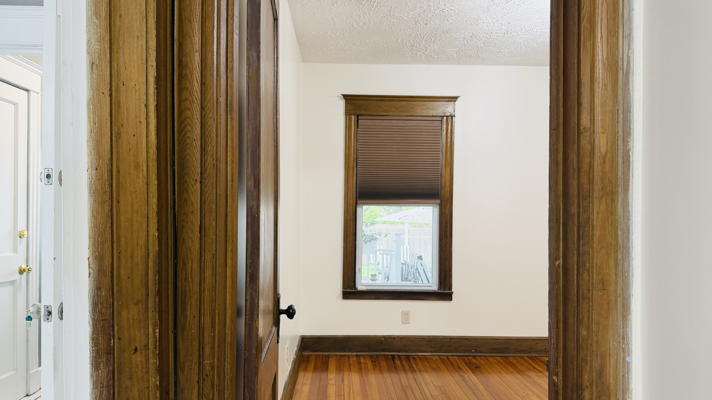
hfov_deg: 69.9
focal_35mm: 27
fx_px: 510
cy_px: 223
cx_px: 353
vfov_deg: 42.8
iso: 160
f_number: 1.78
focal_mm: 6.76
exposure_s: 1/60
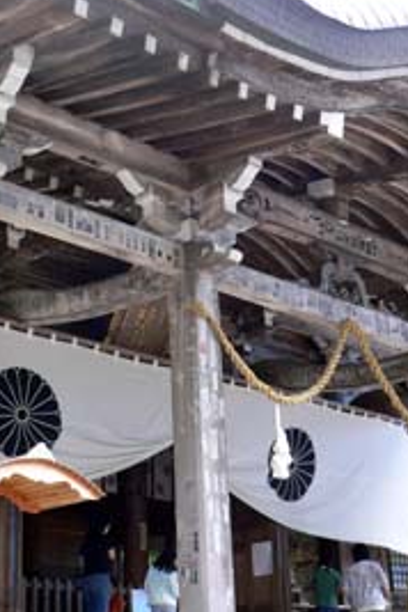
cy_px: 292
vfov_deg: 34.5
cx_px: 210
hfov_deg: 23.4
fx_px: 986
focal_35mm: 58
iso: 100
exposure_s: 1/25
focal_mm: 5.8
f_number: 2.8
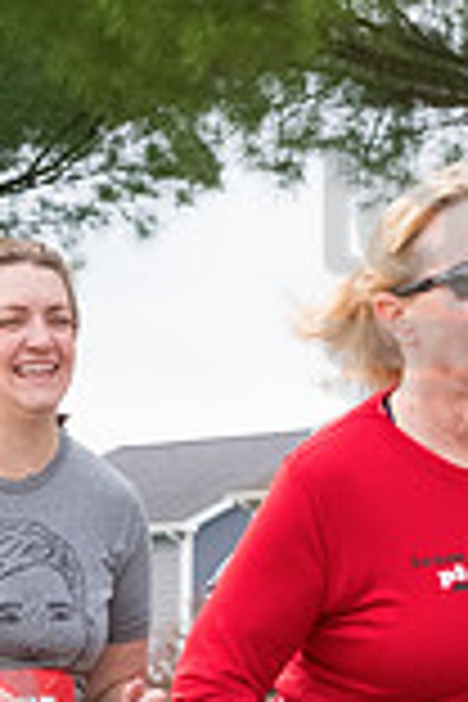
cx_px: -65
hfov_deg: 4.1
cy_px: 752
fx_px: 6571
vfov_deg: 6.1
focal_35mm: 337
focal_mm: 78
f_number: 7.1
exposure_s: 1/1600
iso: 4000
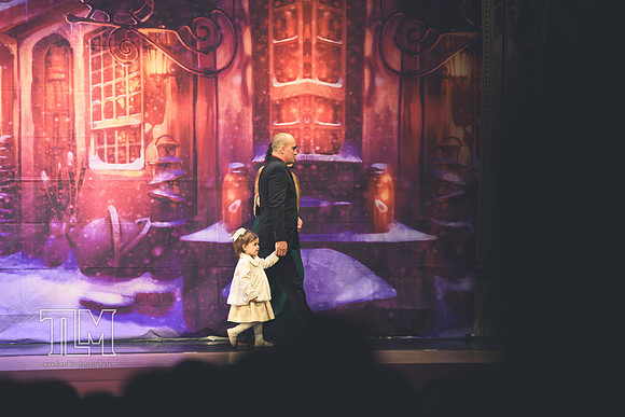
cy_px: 208
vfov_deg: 6.9
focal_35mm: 200
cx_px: 312
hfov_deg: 10.3
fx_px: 3473
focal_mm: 200
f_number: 2.8
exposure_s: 1/400
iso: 1250
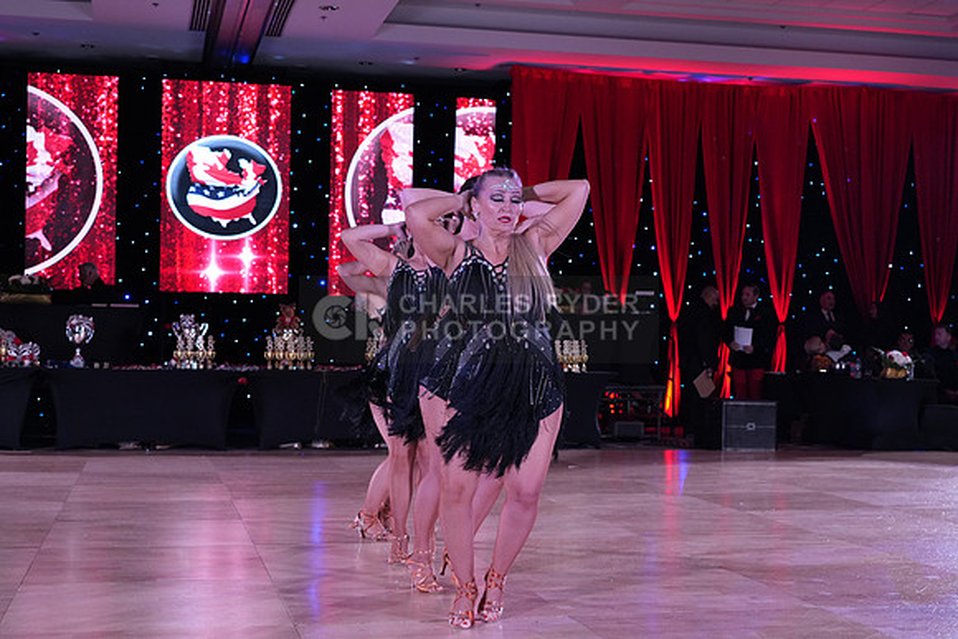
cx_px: 479
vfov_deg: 27.5
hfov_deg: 40.3
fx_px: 1304
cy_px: 320
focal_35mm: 49
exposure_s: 1/250
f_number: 5
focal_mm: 49
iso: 2500
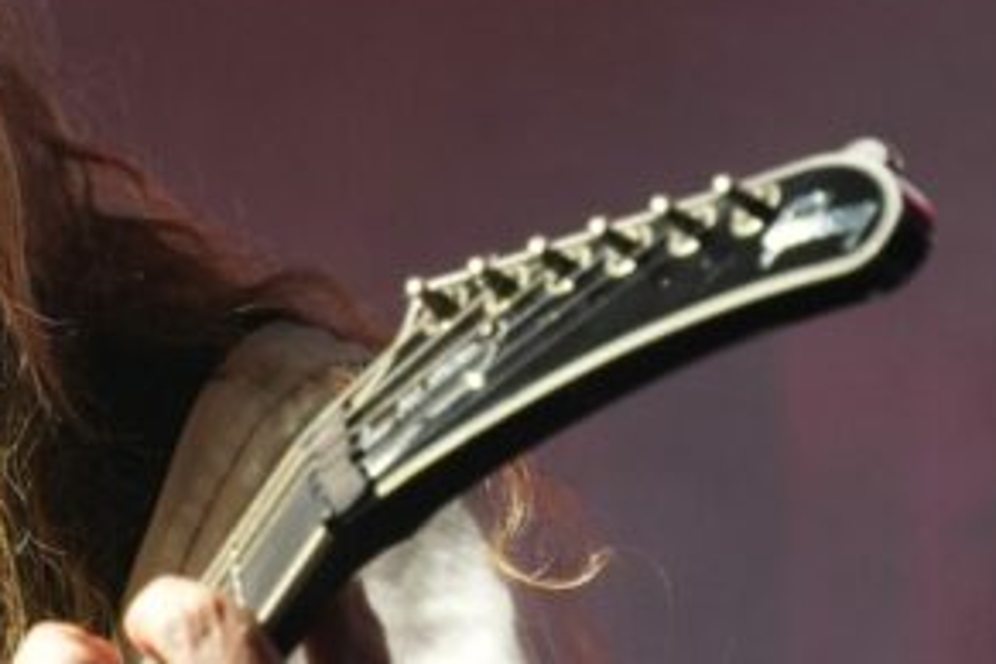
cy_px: 335
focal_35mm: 443
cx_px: -157
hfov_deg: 4.6
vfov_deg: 3.1
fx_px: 12255
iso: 2500
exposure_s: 1/200
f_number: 5.6
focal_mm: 112
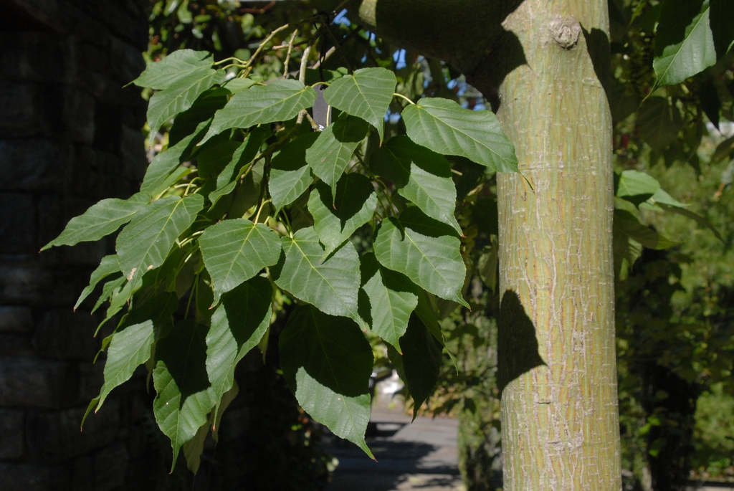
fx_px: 1071
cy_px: 246
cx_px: 367
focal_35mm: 52
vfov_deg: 25.8
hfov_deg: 37.8
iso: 400
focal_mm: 35
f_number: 9
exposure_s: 1/320
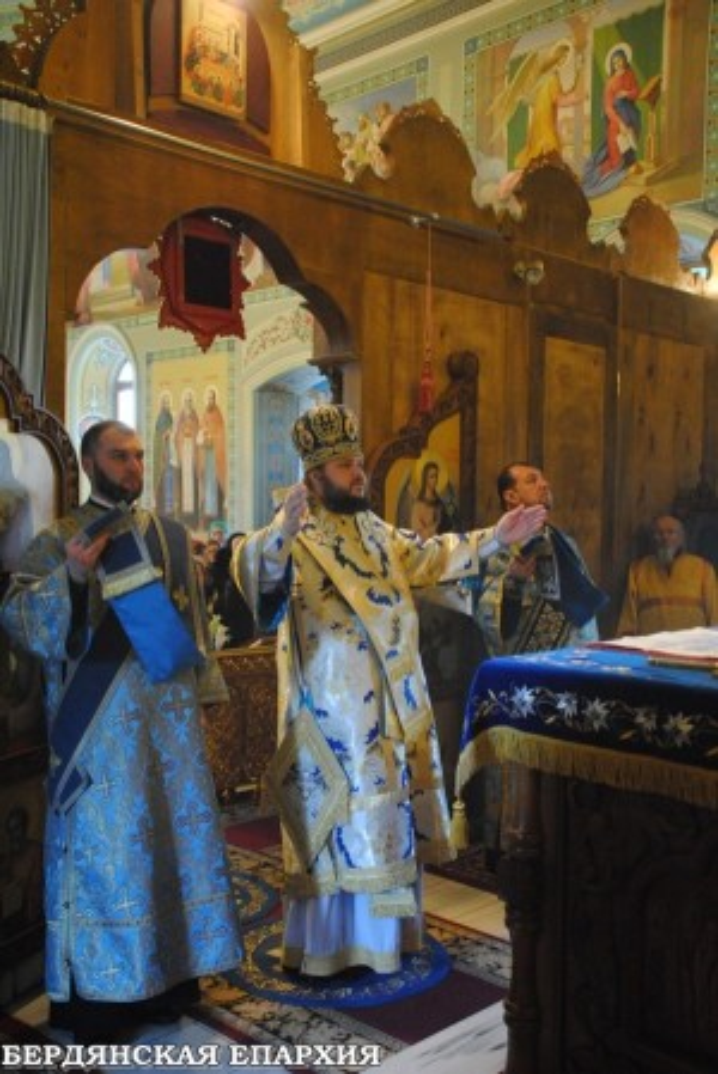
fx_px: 1075
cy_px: 537
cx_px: 359
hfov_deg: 36.9
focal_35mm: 36
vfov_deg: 53.1
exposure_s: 1/30
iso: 1400
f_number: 3.8
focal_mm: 24
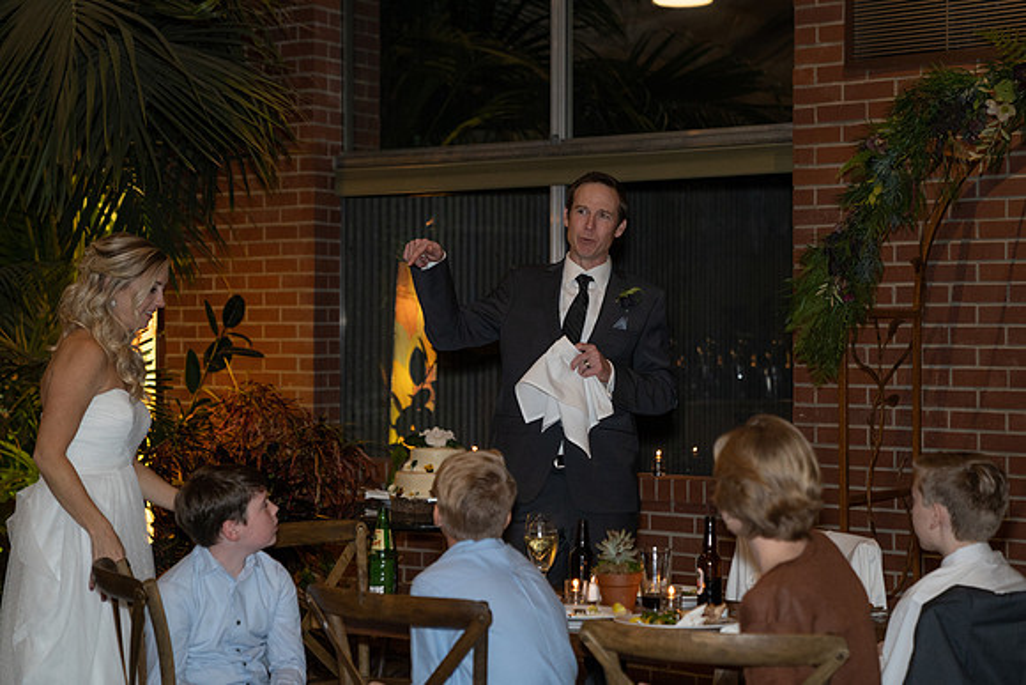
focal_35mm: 69
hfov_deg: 29.3
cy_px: 317
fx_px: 1961
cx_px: 551
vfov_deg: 19.8
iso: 2000
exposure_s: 1/125
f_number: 2.8
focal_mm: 64
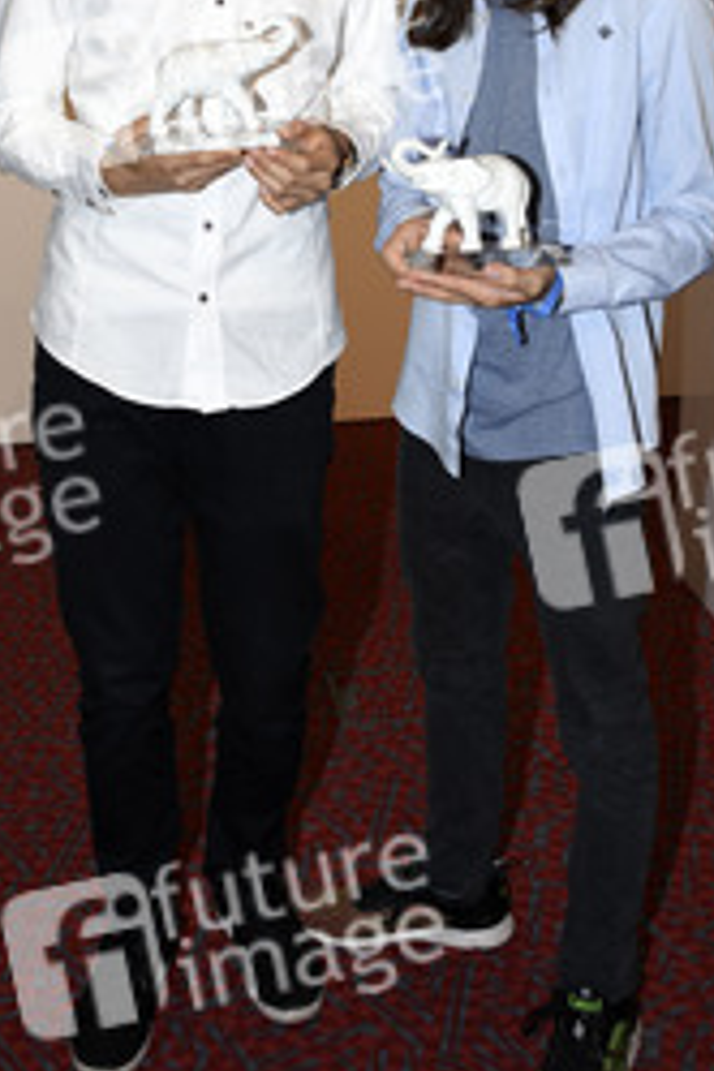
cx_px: 348
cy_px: 292
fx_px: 1577
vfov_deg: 36.8
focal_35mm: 53
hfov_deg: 25.5
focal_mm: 22
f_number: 4.5
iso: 160
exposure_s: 1/125
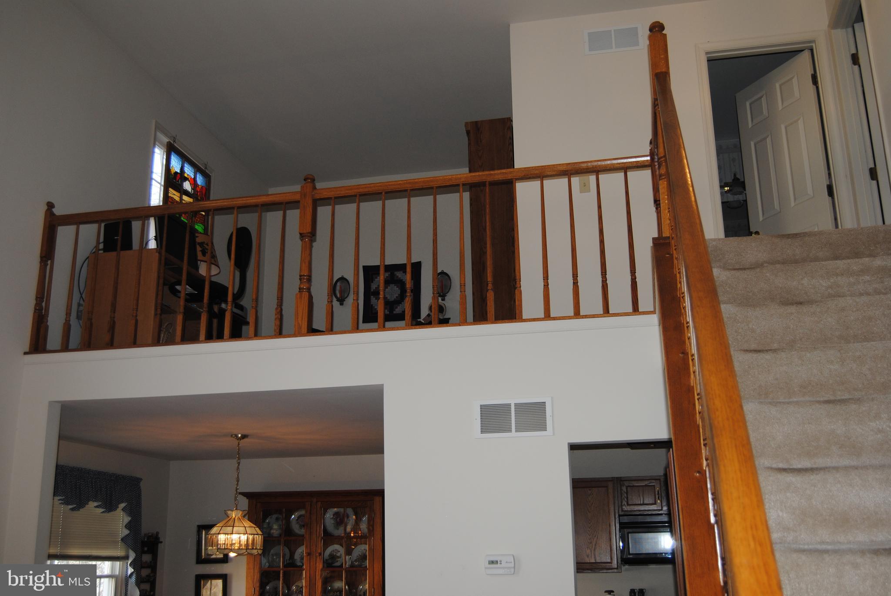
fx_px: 892
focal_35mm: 36
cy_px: 298
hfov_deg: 53.1
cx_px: 446
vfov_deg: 37.0
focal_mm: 24
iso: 200
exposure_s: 1/60
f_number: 3.8
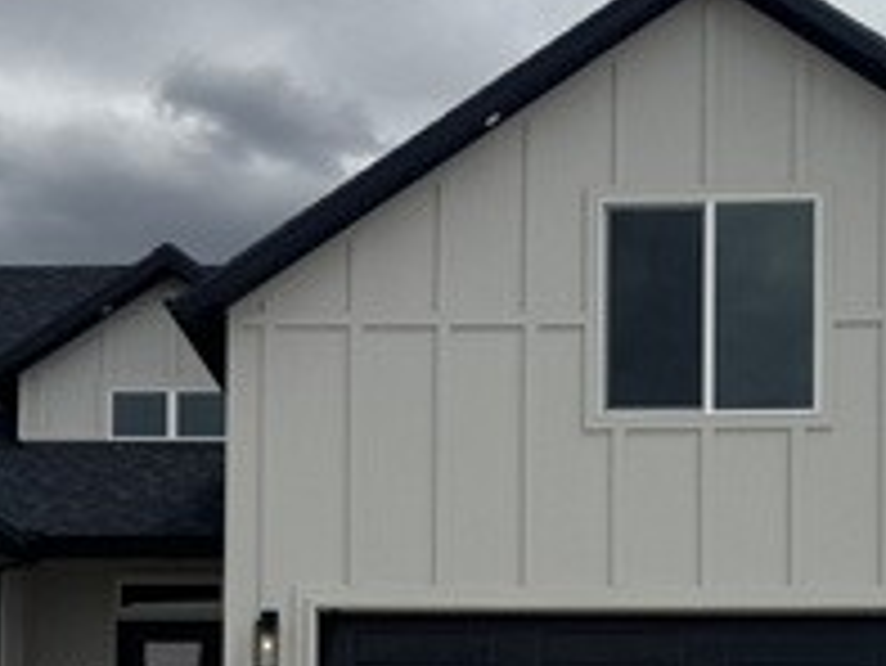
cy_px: 724
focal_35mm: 78
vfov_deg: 18.2
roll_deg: -0.5
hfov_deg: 25.0
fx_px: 1998
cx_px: 427
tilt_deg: +2.9
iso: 80
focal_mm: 6.76
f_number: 1.78
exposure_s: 1/9009
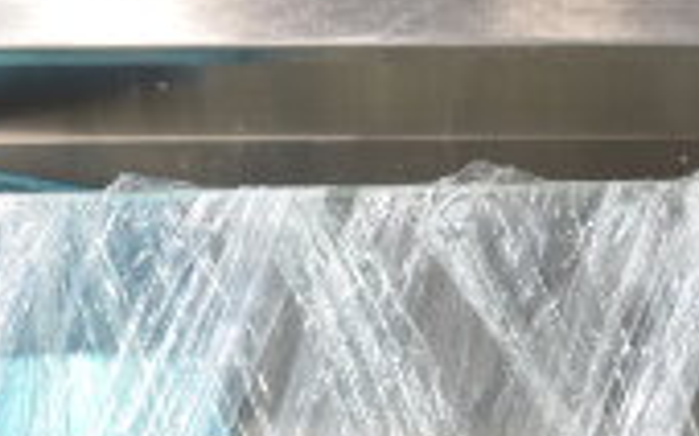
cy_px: 541
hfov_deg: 13.5
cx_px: 604
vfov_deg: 8.4
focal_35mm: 154
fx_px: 2932
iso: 500
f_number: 4.2
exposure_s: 1/50
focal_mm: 28
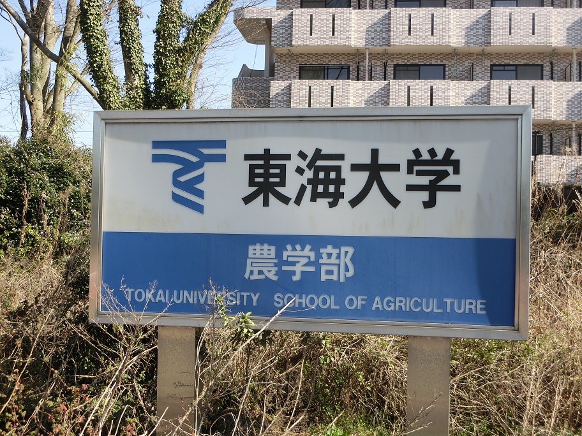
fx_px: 874
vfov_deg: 28.0
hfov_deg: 36.8
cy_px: 218
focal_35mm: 52
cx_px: 291
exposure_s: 1/250
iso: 80
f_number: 4.7
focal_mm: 9.3
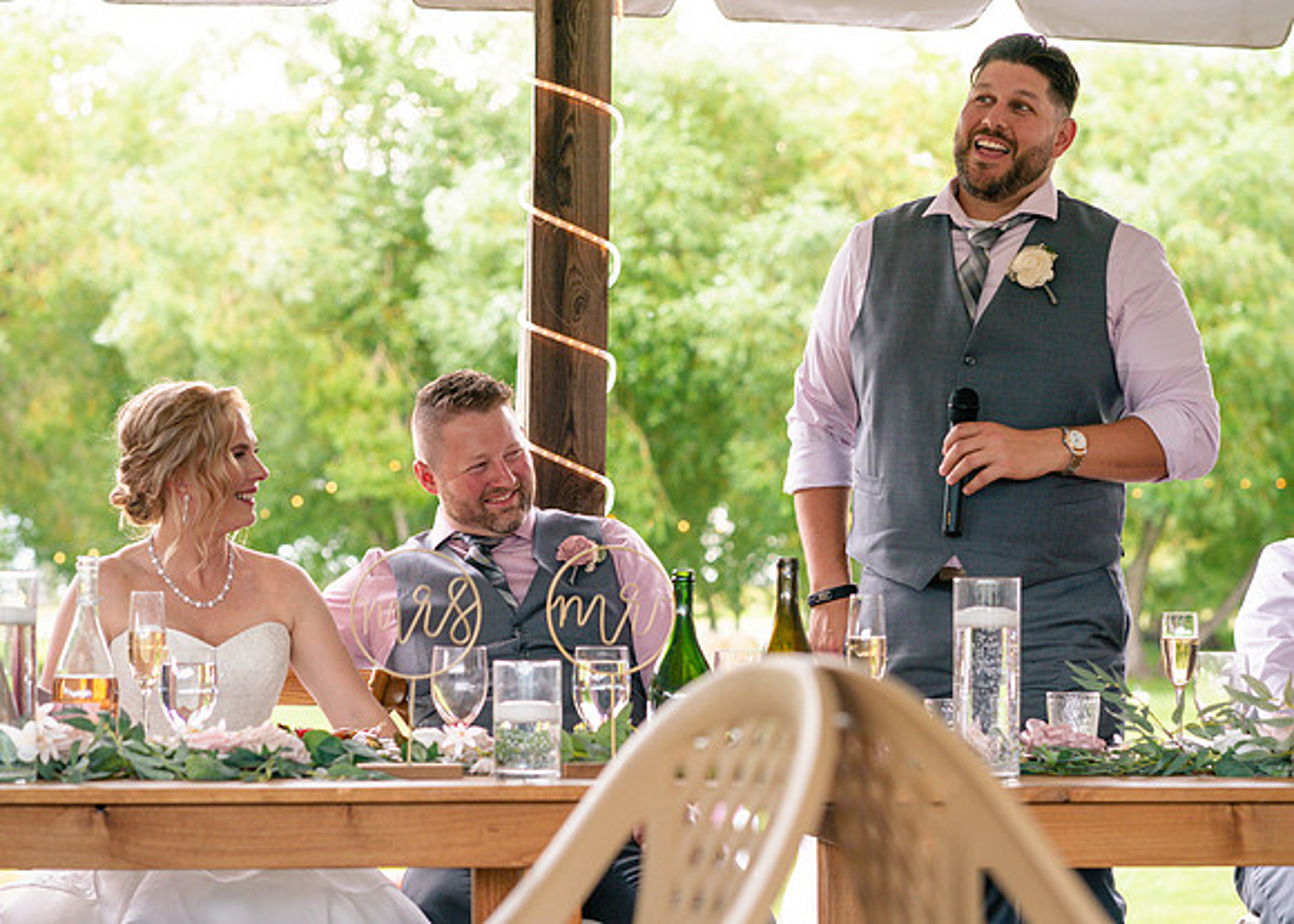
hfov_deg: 20.7
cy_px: 427
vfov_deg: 14.9
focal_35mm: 96
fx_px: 3542
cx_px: 631
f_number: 4
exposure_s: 1/160
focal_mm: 85
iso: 640
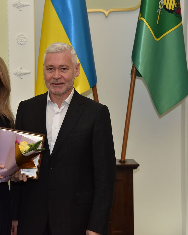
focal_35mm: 92
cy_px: 117
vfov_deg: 20.8
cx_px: 35
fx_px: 640
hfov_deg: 16.6
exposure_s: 1/200
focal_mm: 65
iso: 800
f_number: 4.5
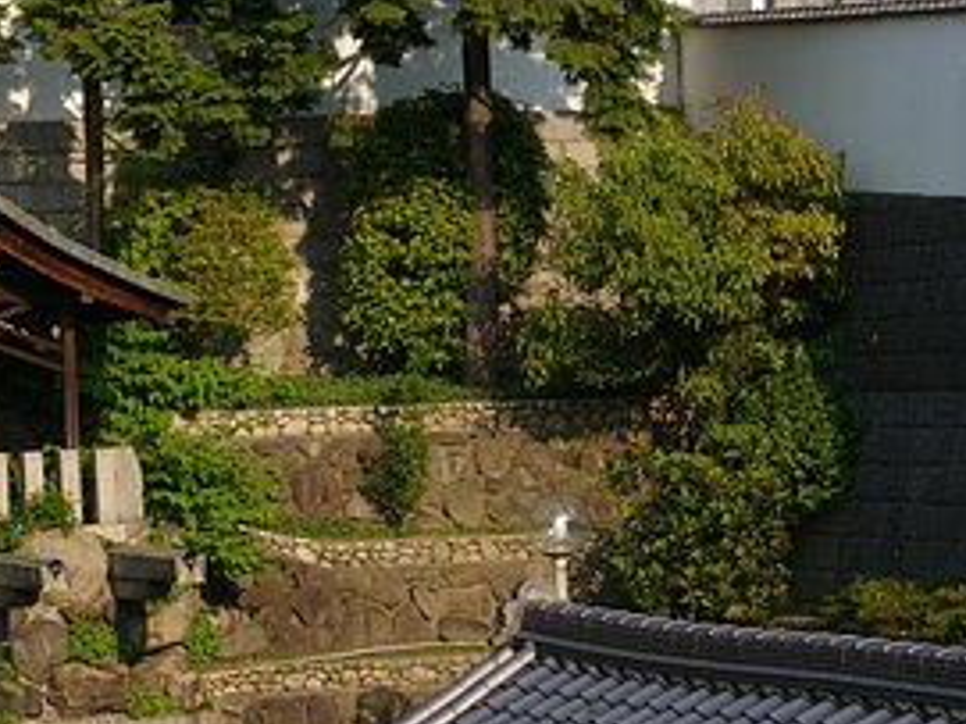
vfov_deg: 9.9
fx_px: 4182
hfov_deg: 13.1
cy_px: 519
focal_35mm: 150
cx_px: 203
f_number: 9.5
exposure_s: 1/250
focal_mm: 55
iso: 200
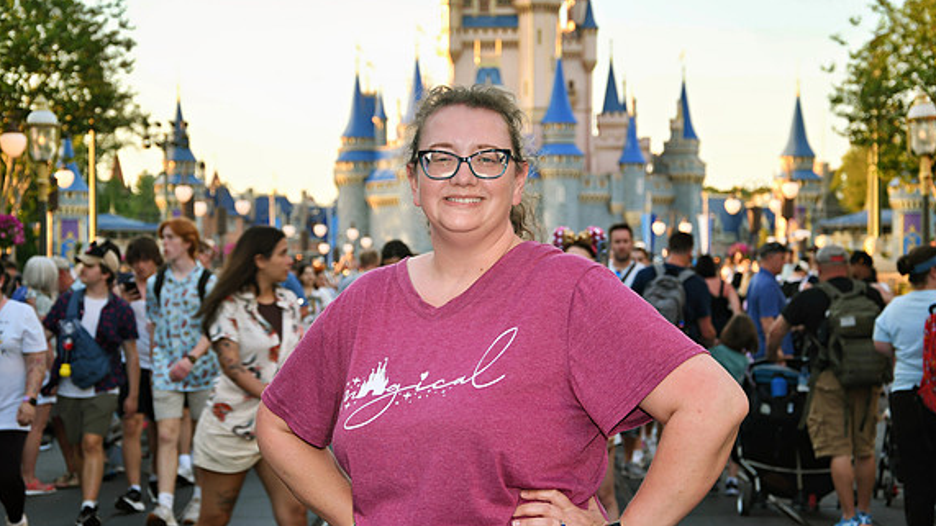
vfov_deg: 14.6
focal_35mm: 83
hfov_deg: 25.6
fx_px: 2060
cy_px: 270
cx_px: 472
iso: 200
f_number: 5
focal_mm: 52
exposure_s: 1/80
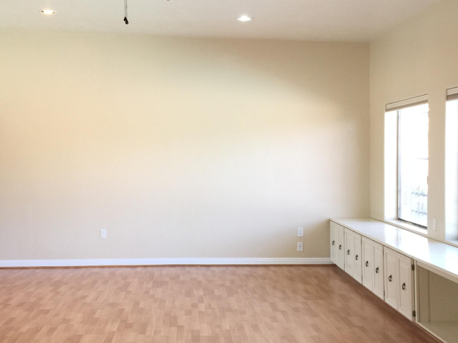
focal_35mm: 50
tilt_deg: -1.8
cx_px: 184
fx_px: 662
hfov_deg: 38.0
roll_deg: -0.1
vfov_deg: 29.1
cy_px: 184
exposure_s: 1/30
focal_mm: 4.15
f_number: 2.2
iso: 50
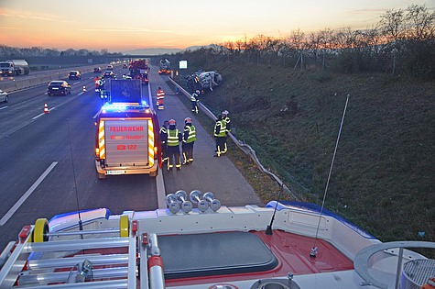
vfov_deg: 39.8
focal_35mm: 33
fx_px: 398
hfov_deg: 57.3
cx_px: 218
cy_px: 144
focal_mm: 22
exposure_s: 1/60
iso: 560
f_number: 4
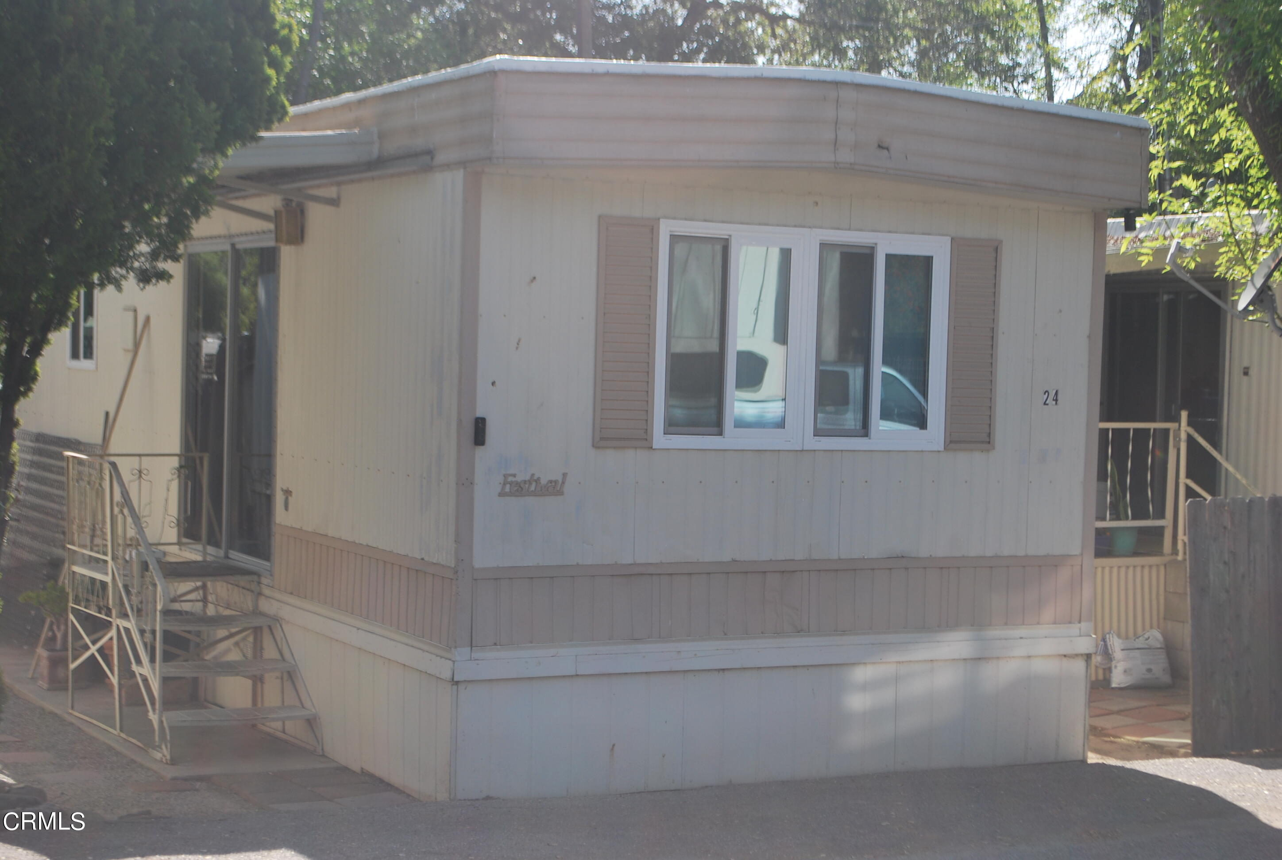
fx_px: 2141
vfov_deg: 22.7
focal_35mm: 60
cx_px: 641
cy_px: 430
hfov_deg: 33.3
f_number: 7.1
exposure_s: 1/200
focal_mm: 40
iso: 100
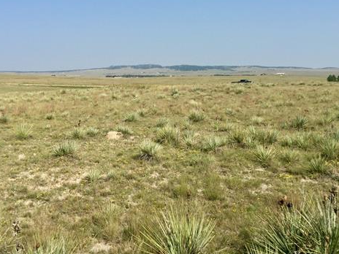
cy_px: 84
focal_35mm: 40
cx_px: 168
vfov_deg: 35.6
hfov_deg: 46.8
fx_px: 392
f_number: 2.2
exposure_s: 1/2326
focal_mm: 4.15
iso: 32
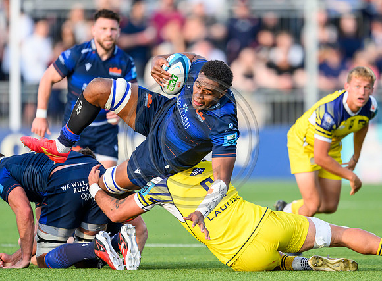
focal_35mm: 784
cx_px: 251
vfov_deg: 1.9
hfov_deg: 2.5
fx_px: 8599
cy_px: 102
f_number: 4
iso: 1250
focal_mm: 560
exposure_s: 1/1600
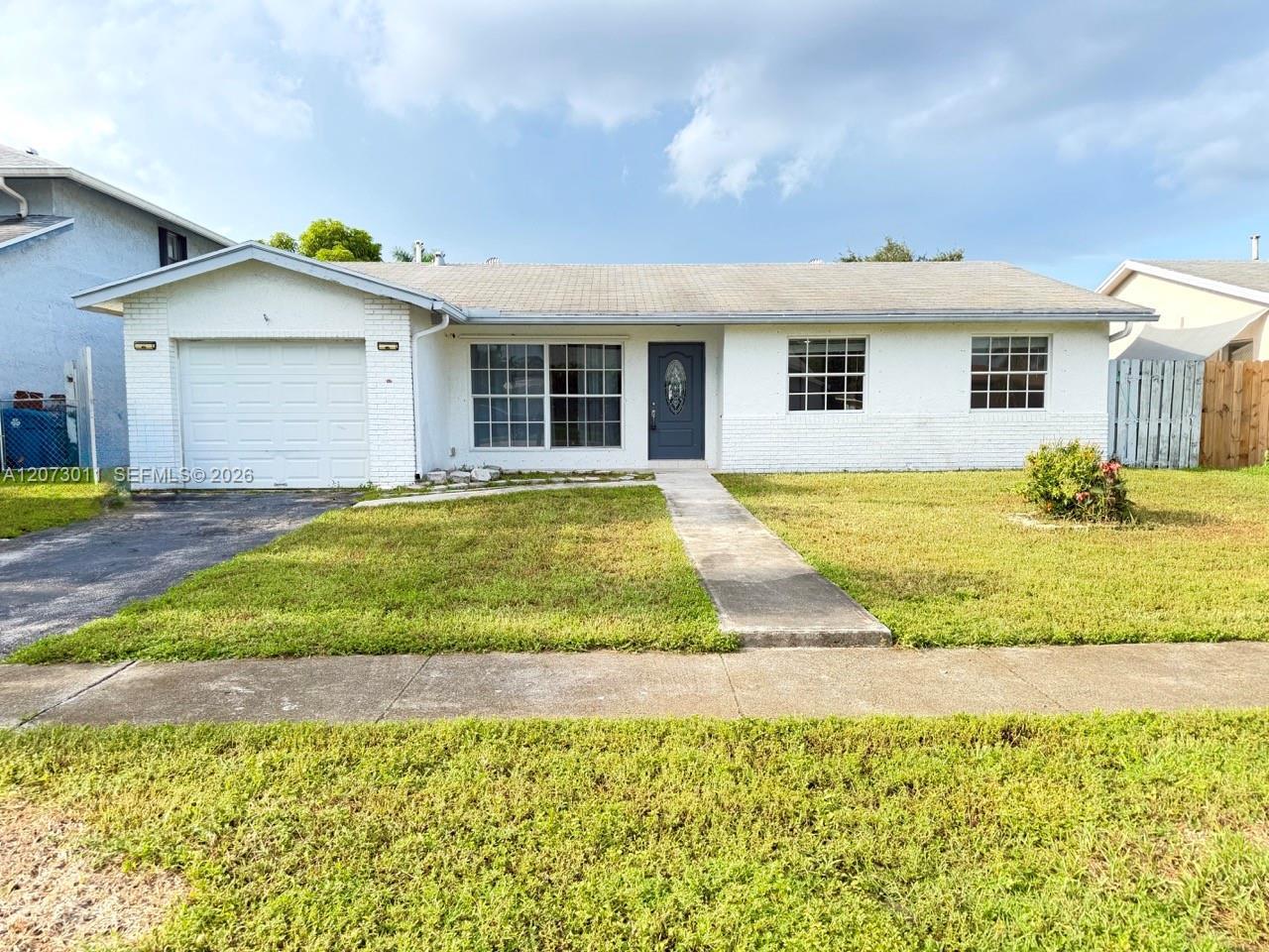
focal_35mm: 24
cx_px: 634
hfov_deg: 71.6
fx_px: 880
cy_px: 476
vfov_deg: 56.8
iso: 80
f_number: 1.78
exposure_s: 1/607
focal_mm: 6.76
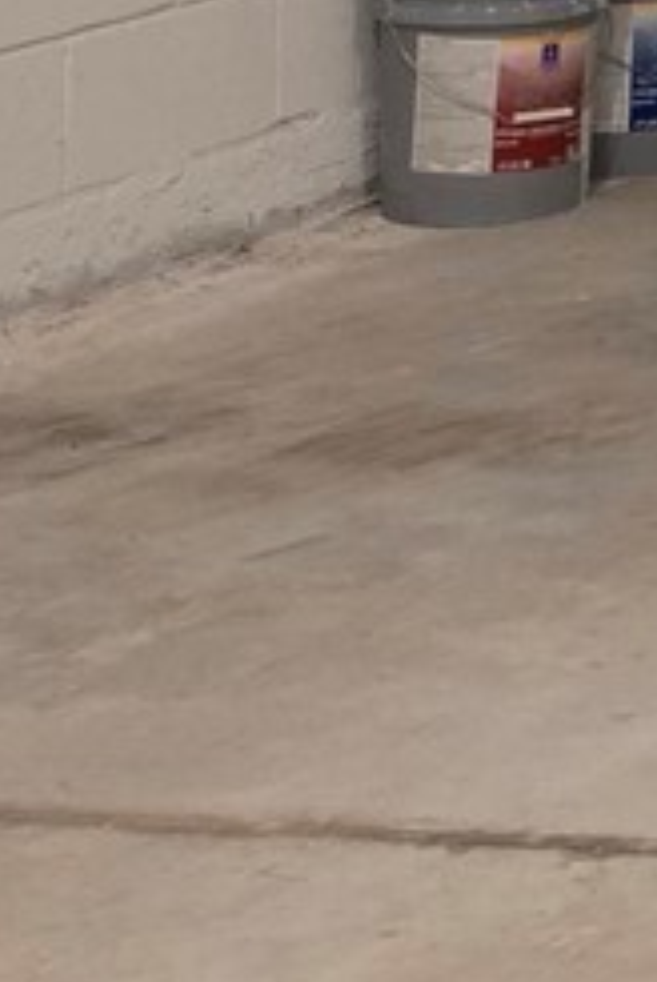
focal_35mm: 156
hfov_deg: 7.2
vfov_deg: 12.1
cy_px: -758
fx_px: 4258
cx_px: 2360
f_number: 1.7
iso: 1250
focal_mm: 6.3
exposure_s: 1/120
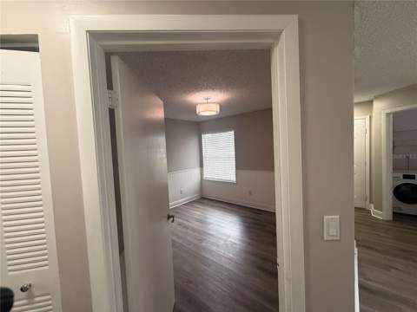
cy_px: 156
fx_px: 169
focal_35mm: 14
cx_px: 208
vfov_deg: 85.7
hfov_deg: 102.1
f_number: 2.2
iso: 160
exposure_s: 1/120
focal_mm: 2.22
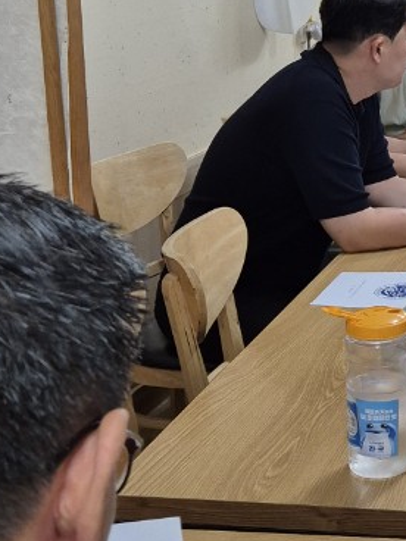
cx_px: 544
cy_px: 123
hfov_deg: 17.2
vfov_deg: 24.1
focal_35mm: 80
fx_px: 1251
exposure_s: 1/120
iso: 160
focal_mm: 5.4
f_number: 1.8
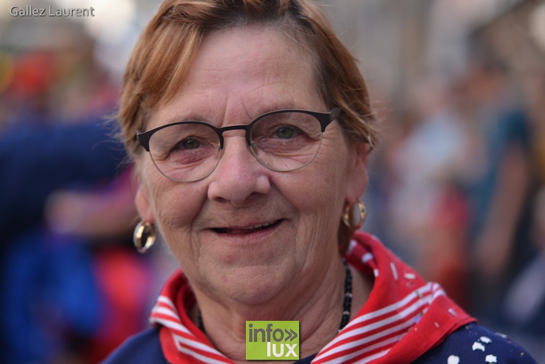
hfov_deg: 14.0
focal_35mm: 147
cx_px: 272
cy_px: 182
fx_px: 2226
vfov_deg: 9.3
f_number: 2.8
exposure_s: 1/400
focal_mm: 98
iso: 100
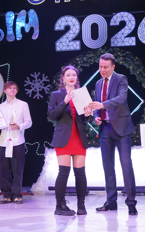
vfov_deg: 34.0
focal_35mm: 60
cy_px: 116
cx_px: 68
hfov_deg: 21.6
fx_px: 379
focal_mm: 39
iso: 500
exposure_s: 1/80
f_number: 4
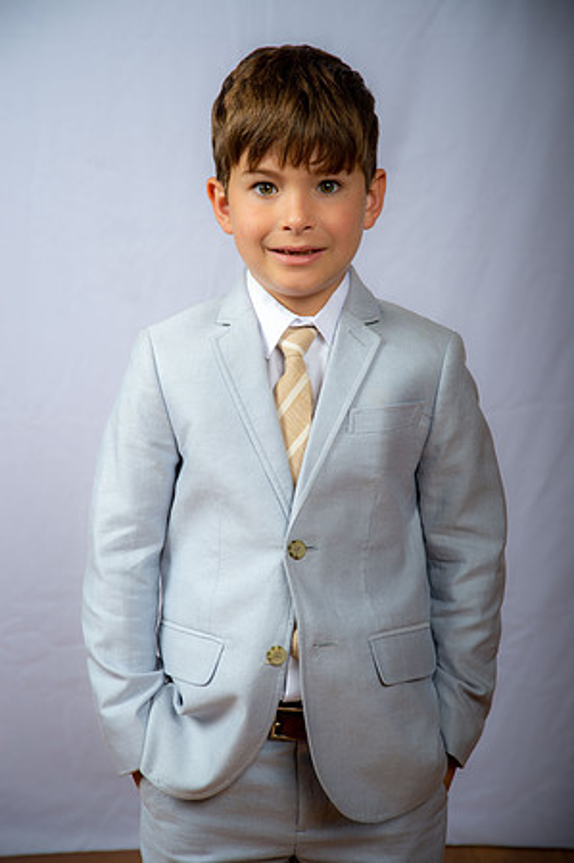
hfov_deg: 17.0
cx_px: 287
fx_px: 1918
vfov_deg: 25.4
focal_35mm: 80
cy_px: 432
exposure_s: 1/200
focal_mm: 80
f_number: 6.3
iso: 250
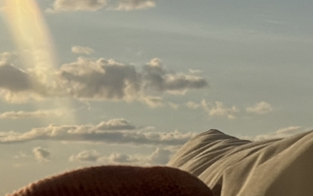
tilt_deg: -1.1
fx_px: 2048
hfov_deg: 8.3
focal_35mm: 240
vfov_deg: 5.4
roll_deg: +0.4
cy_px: 271
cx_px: -293
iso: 32
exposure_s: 1/10204
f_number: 1.6
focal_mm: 5.96
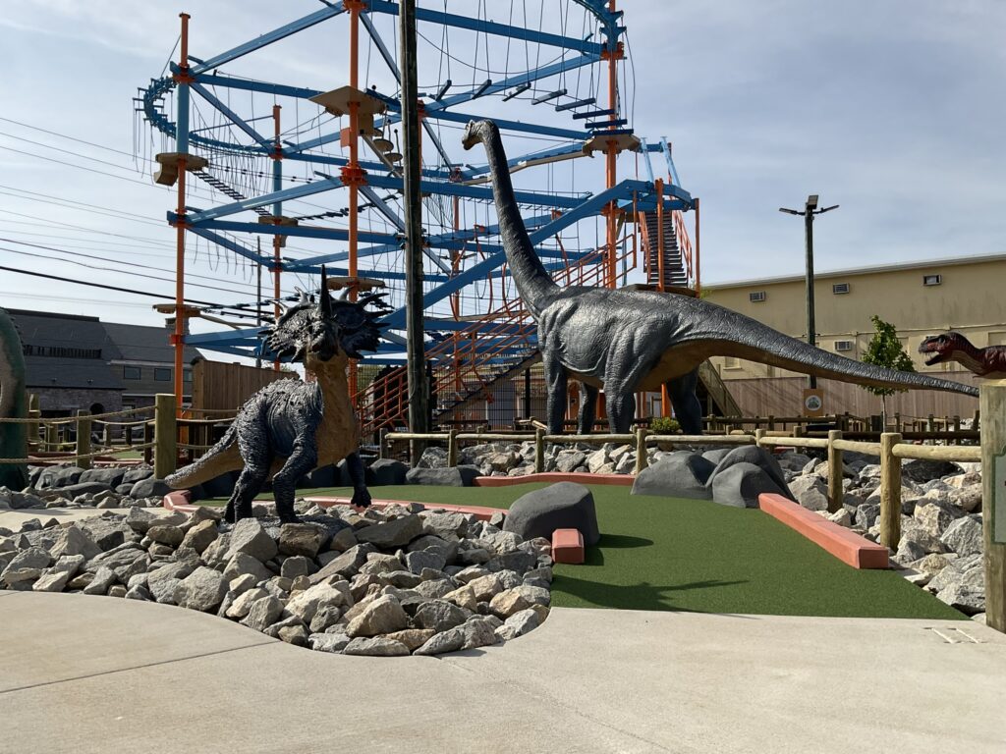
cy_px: 377
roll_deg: -0.2
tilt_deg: +3.7
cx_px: 503
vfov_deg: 48.2
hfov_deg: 61.7
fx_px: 843
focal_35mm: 29
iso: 20
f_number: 1.8
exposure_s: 1/3125
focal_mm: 3
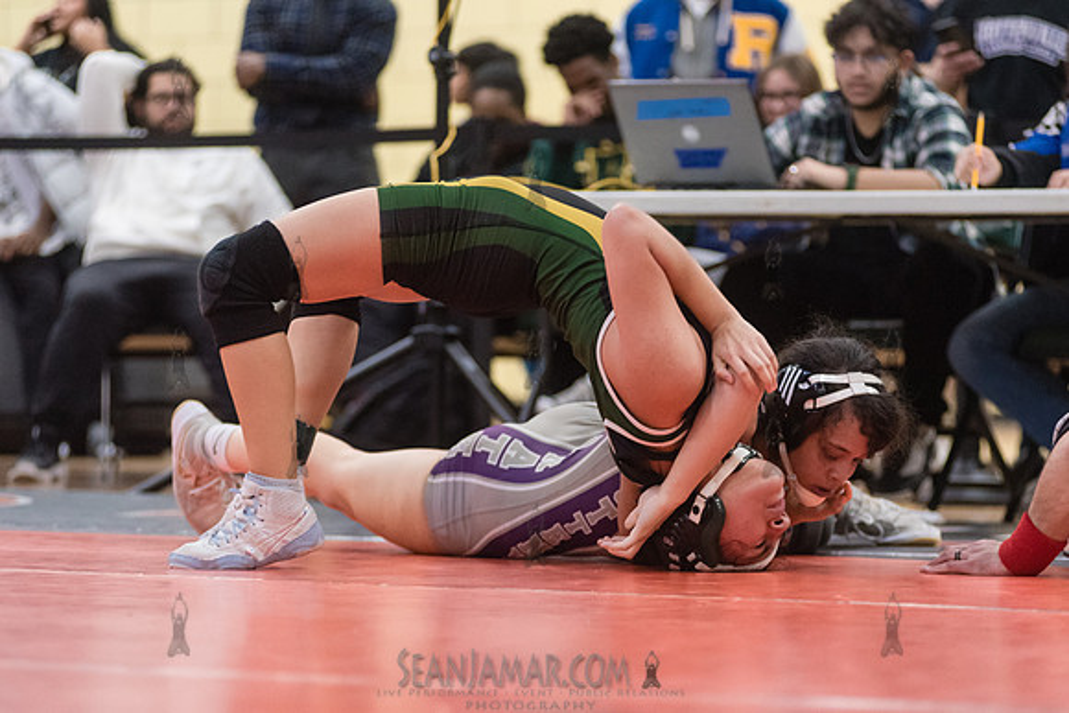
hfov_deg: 11.8
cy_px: 369
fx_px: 5152
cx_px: 561
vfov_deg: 7.9
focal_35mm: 173
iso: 5000
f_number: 3.2
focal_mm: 145
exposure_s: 1/320
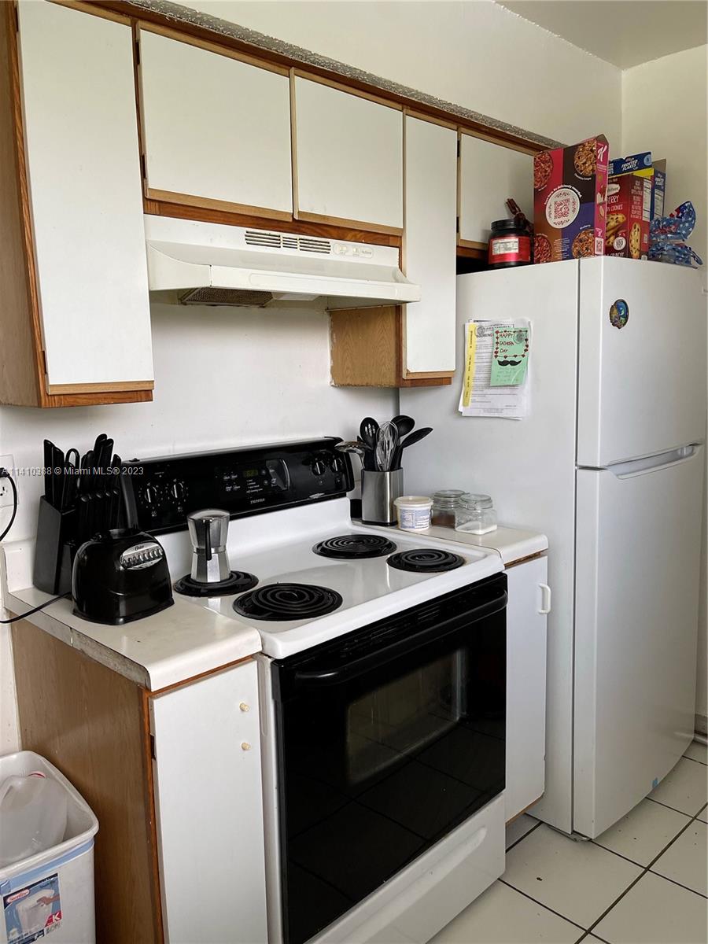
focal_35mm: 26
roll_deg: +1.7
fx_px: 709
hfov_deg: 53.1
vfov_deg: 67.3
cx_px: 354
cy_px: 472
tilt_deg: -8.7
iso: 100
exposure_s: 1/121
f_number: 1.6
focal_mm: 5.1
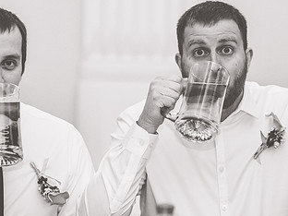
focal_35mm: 152
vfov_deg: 9.8
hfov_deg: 13.0
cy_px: 119
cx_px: 113
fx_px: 1265
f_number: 2.2
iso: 640
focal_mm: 85
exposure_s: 1/125
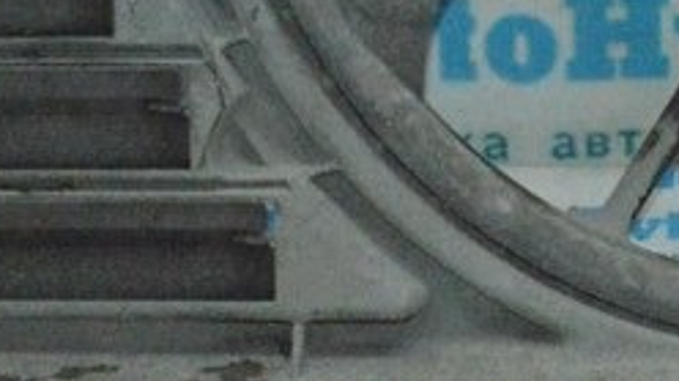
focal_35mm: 162
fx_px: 2917
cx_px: 619
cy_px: -185
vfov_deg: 7.3
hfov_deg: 13.2
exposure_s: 1/60
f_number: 25
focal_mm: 25
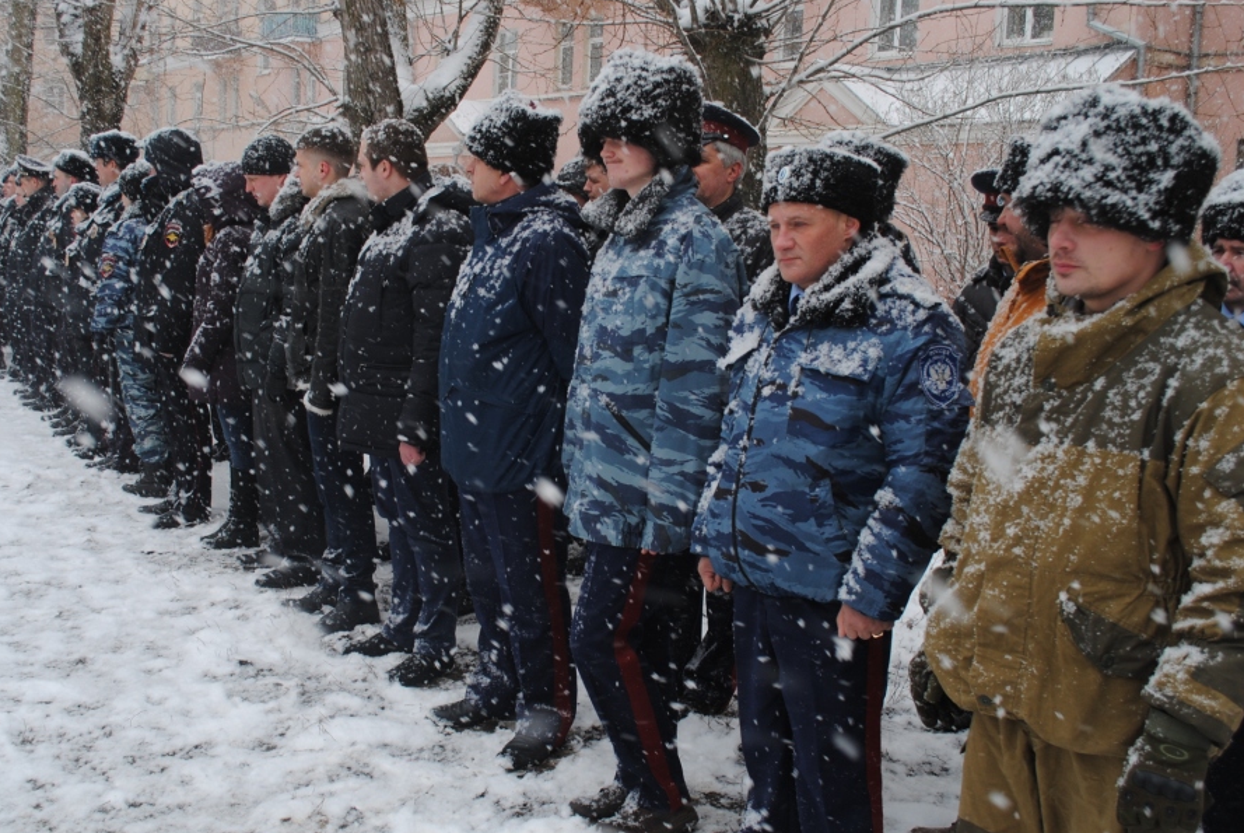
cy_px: 443
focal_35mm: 38
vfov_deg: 35.1
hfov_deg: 50.6
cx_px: 578
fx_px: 1315
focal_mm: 22
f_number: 5.6
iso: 125
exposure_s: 1/125
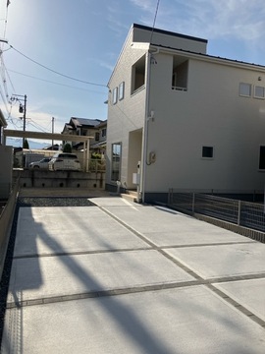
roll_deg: -2.0
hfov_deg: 49.7
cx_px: 132
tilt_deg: -0.8
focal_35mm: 28
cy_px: 177
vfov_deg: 63.4
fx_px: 286
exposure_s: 1/3472
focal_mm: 3.99
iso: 32
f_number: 1.8
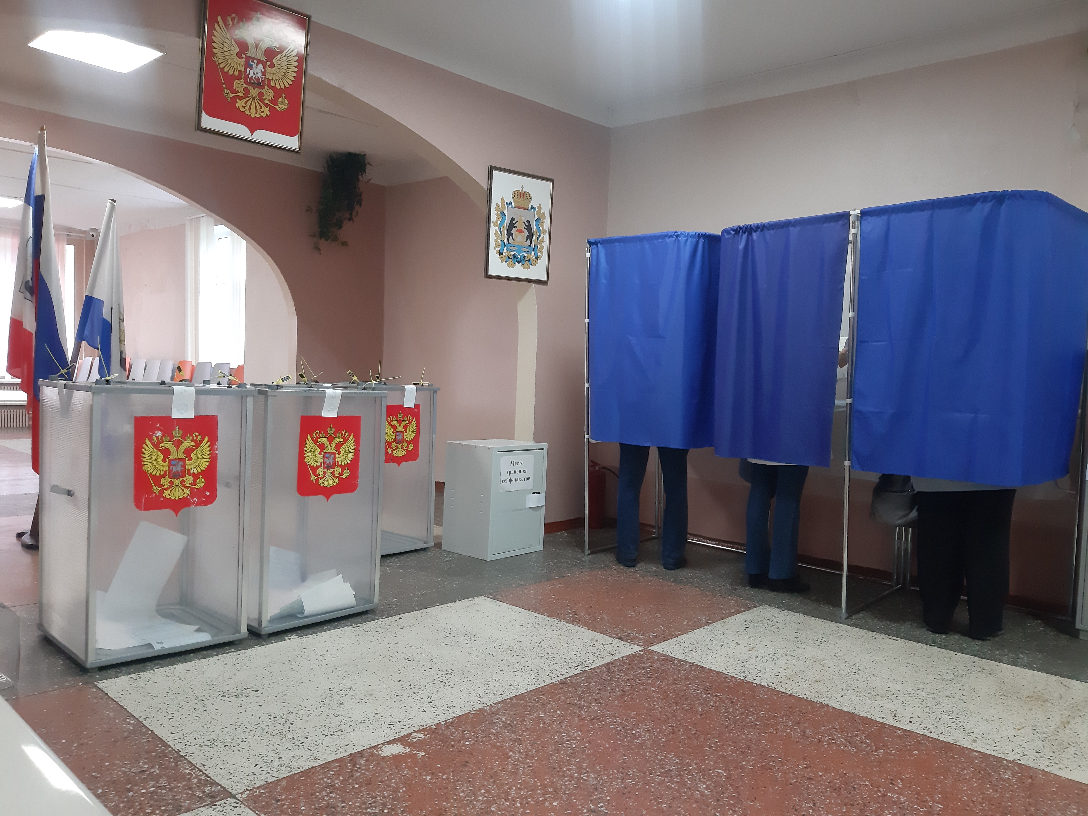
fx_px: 849
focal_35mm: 27
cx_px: 544
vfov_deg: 51.4
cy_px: 408
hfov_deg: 65.3
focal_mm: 3.93
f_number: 1.7
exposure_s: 1/50
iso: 320
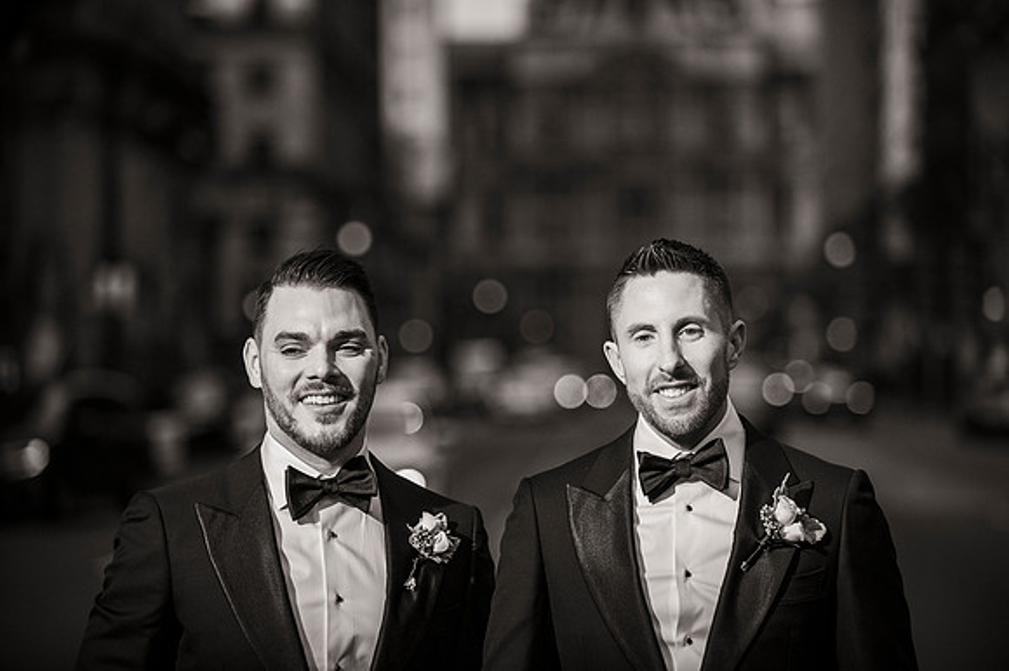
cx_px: 504
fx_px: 3501
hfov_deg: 16.4
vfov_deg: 11.0
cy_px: 336
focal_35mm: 125
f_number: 2.8
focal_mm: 125
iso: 1000
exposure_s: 1/6400
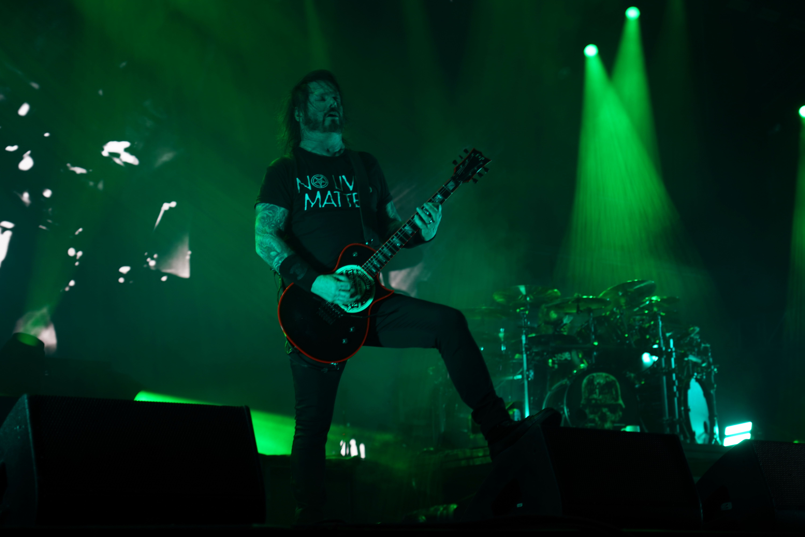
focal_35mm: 65
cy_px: 268
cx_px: 402
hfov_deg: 31.0
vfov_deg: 20.9
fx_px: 1453
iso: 250
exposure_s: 1/80
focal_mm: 65
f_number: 4
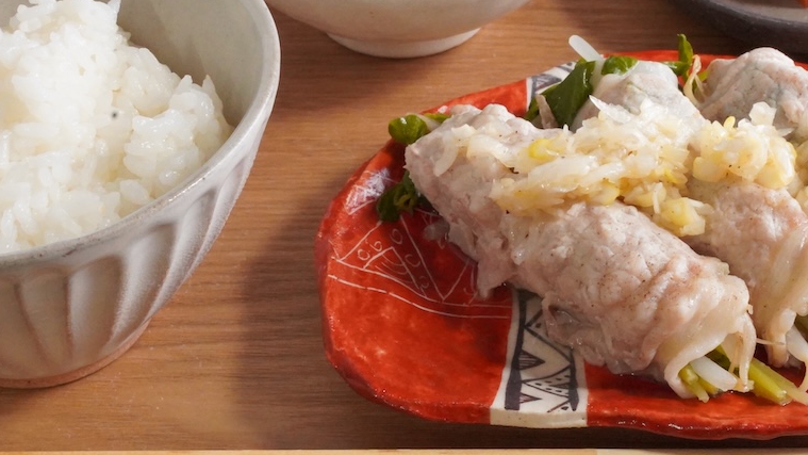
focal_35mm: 91
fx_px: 1947
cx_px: 452
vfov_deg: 13.3
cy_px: 178
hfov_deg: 23.4
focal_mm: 43.9
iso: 10000
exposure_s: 1/25
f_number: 22
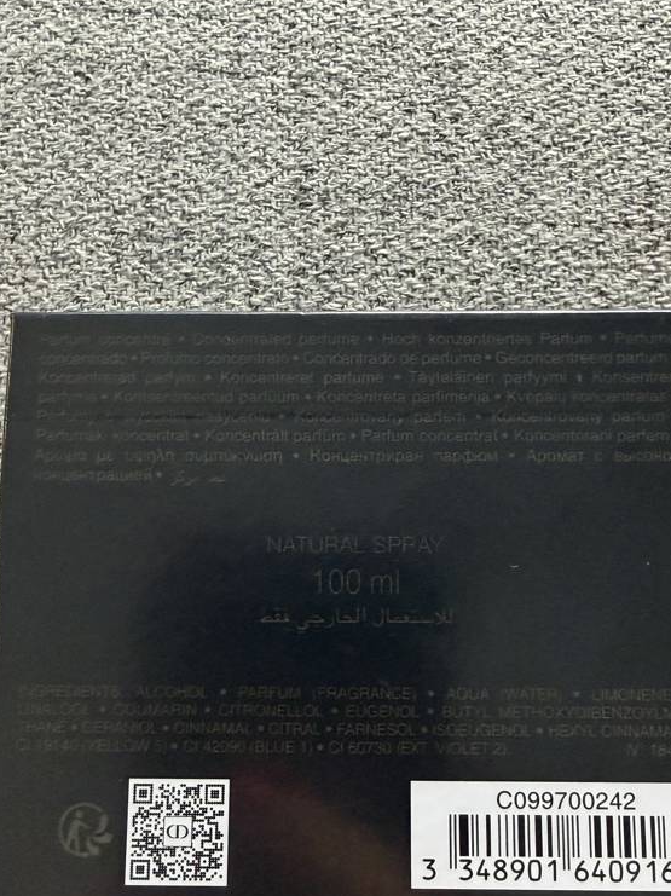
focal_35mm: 35
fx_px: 905
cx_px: 366
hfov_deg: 40.6
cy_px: 502
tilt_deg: -81.3
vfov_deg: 52.5
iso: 320
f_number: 2.2
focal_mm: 2.22
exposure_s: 1/60
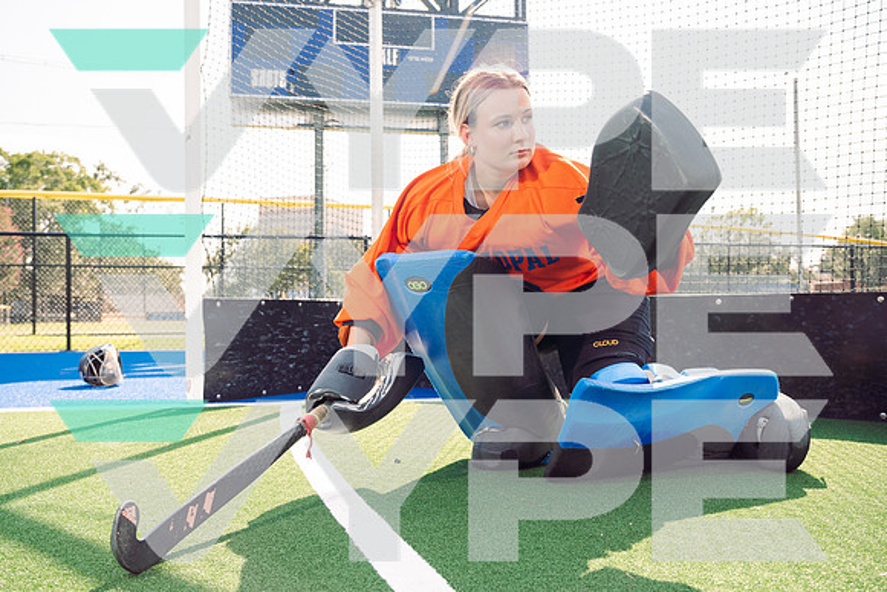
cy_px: 296
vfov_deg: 43.6
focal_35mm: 30
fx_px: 739
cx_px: 444
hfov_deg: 61.9
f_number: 5
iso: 100
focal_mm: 30
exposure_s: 1/250
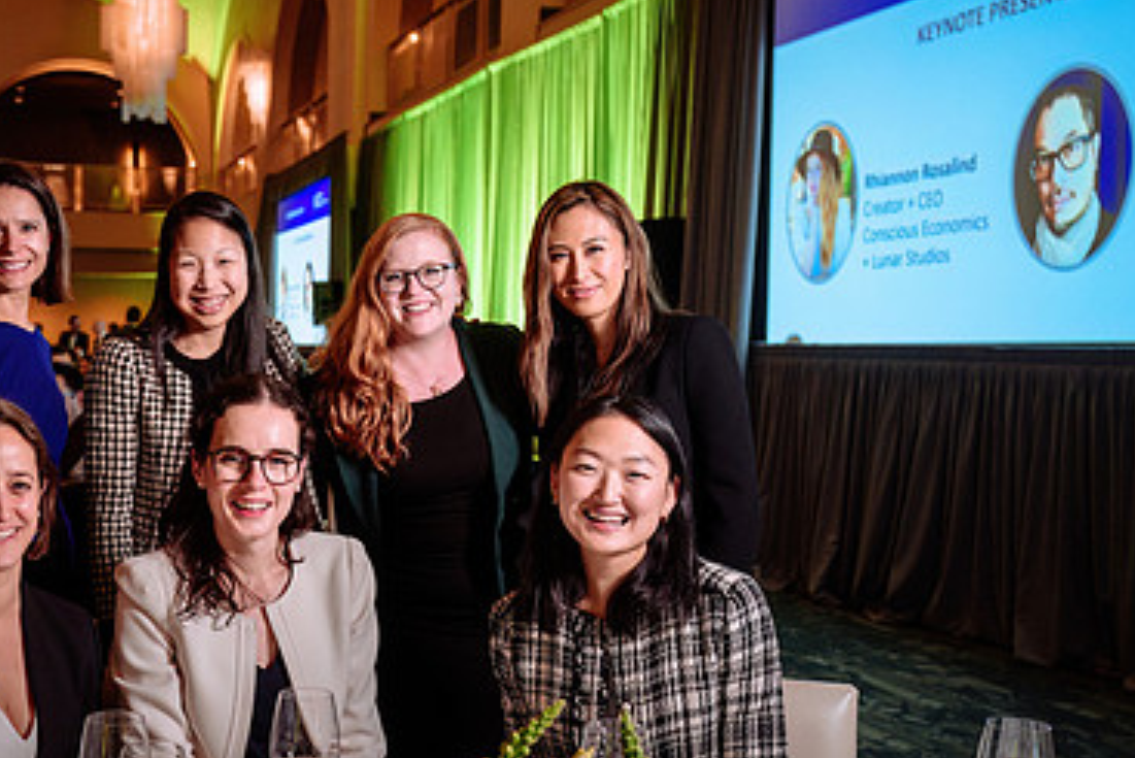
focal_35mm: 49
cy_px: 475
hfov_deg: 39.3
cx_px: 285
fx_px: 1545
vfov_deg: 27.5
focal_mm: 30.5
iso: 1000
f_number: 4
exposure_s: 1/50
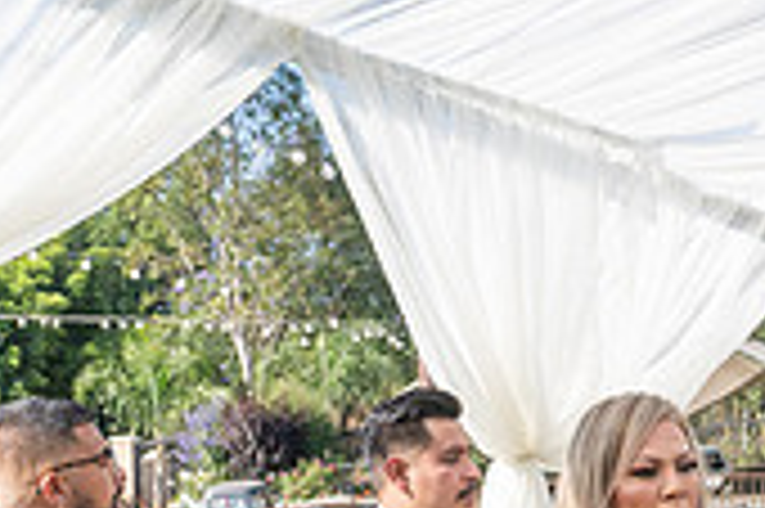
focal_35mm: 148
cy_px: 739
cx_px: 972
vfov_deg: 9.0
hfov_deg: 13.4
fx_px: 3142
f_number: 6.3
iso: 200
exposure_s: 1/640
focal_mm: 32
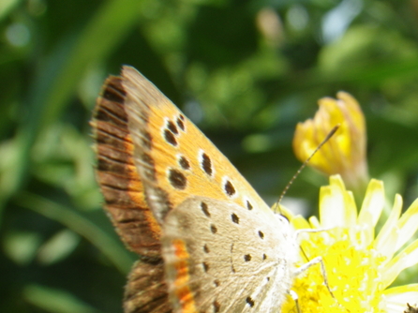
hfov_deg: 30.4
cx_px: 371
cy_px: 250
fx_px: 736
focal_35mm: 61
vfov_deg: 23.6
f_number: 4.6
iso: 80
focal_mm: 6.1
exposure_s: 1/160
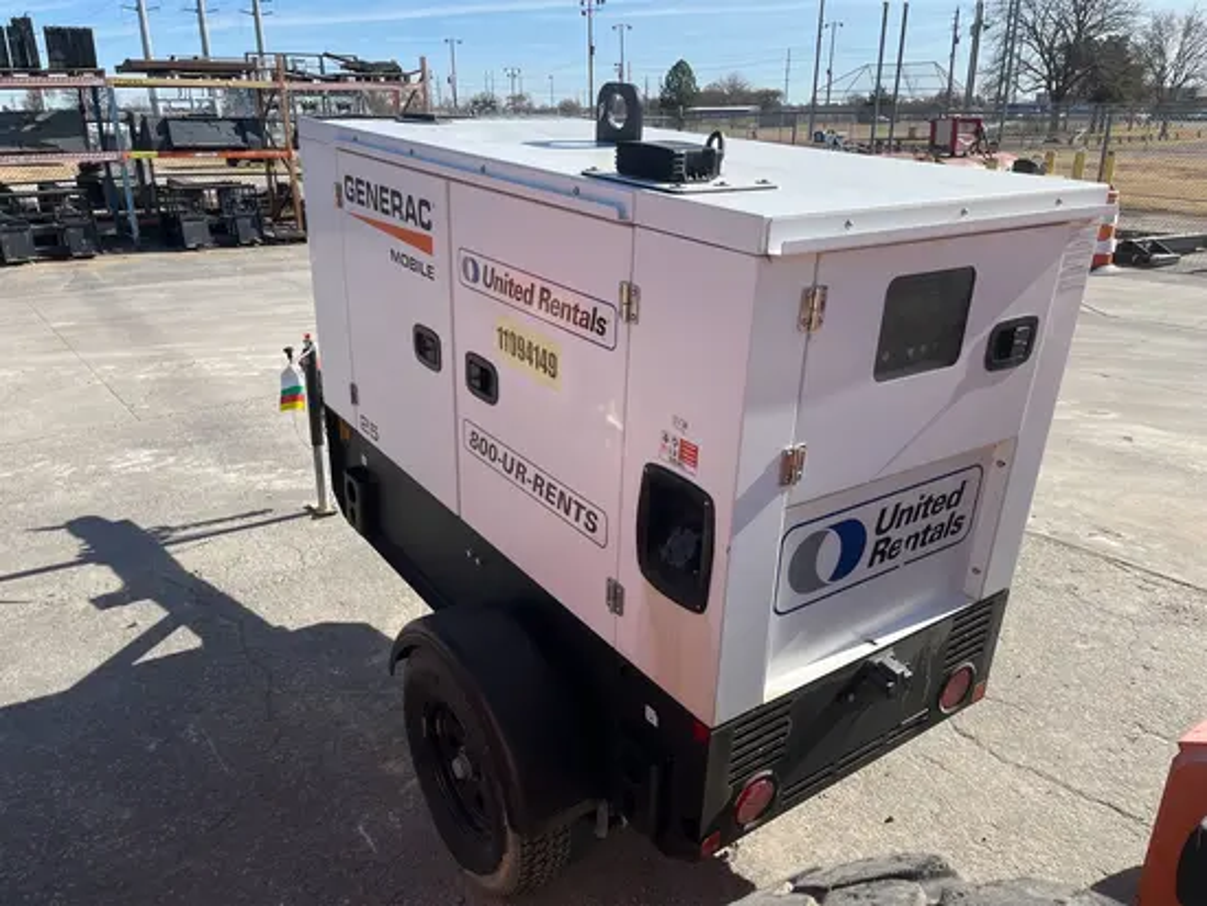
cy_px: 453
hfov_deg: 67.3
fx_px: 907
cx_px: 604
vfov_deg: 53.1
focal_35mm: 26
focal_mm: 5.1
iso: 50
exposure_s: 1/3049
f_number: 1.6
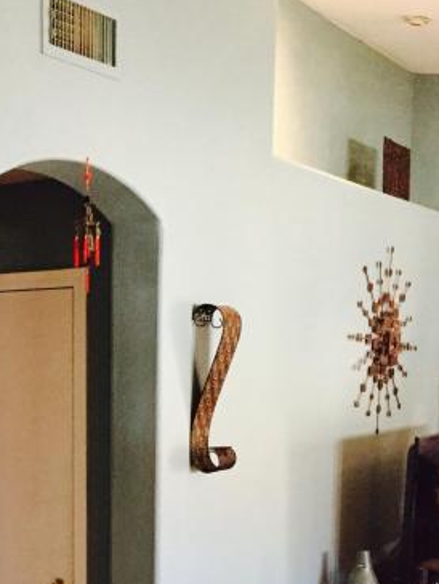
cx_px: 10
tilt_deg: -5.8
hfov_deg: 23.1
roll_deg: -0.2
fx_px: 1031
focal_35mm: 61
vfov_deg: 30.8
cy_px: 480
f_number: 2.2
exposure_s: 1/30
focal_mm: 4.15
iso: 250
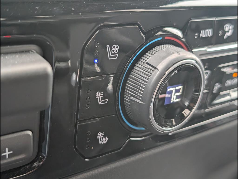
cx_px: 119
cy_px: 90
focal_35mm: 49
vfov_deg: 29.7
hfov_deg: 38.9
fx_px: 337
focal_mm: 6.9
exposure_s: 1/87.7
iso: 387
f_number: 1.68
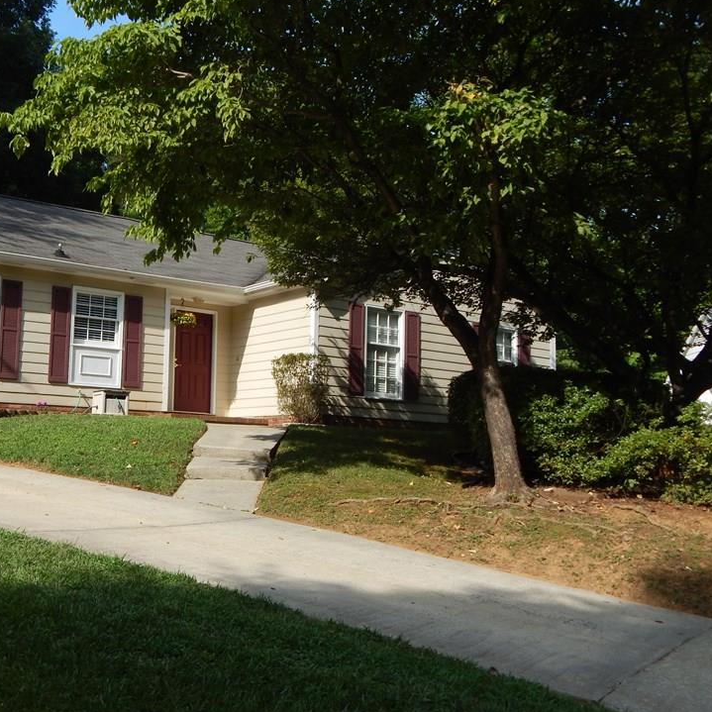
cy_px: 367
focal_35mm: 39
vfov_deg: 42.8
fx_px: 908
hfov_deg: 42.1
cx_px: 225
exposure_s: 1/1000
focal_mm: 5.6
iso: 125
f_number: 3.2
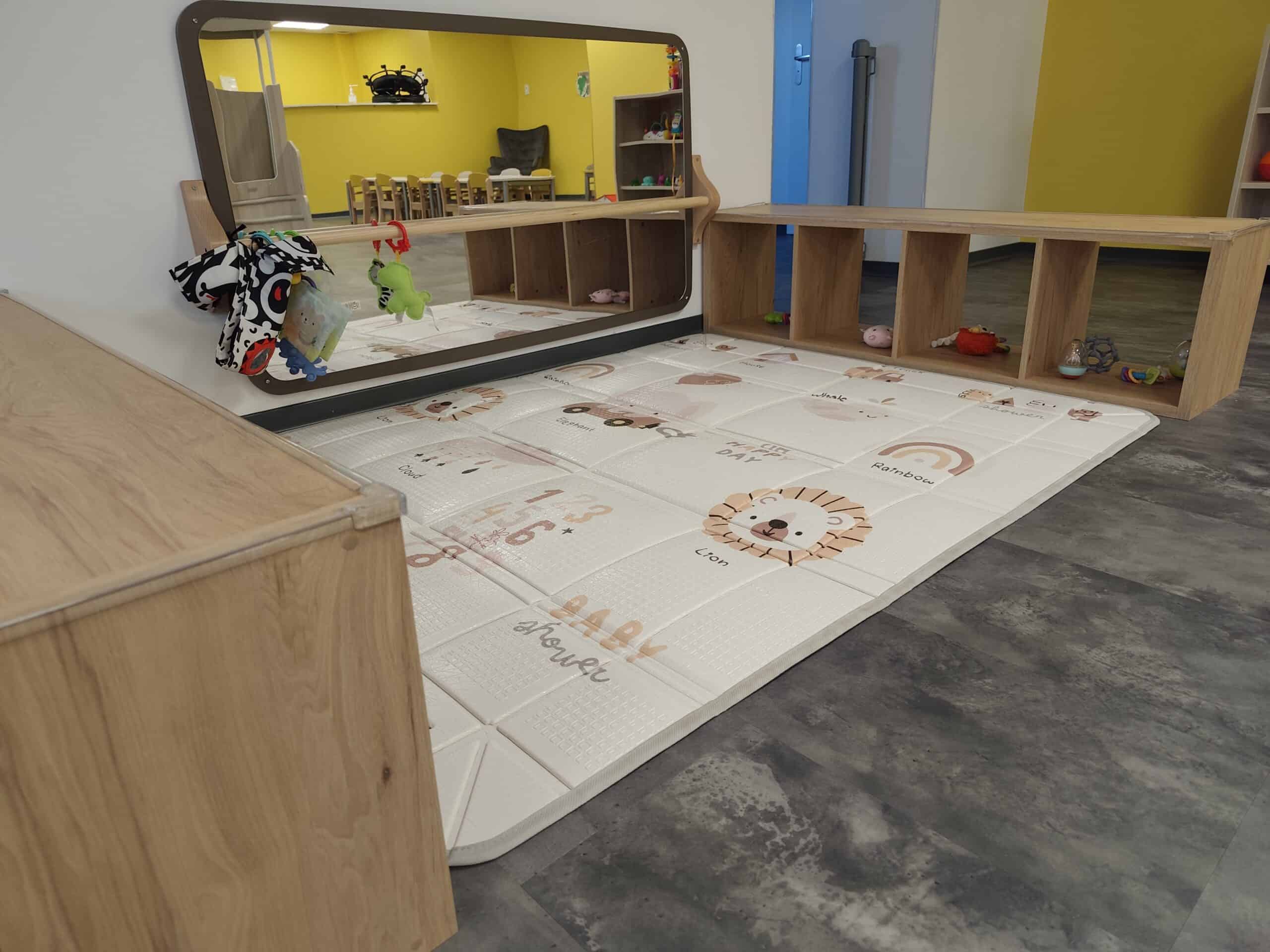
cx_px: 635
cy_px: 476
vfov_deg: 58.9
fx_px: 844
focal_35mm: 23
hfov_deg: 73.9
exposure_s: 1/92.5
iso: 640
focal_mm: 6.07
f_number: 1.7
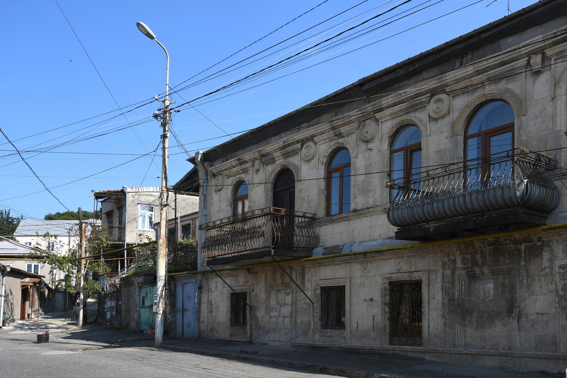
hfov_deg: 61.9
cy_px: 189
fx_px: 472
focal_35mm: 30
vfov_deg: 43.6
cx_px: 284
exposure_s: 1/200
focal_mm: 20
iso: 100
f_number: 8
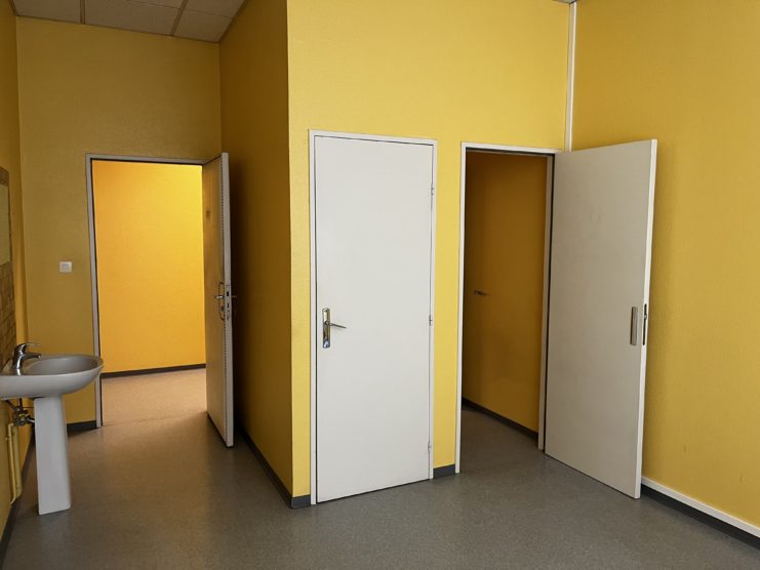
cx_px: 380
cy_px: 285
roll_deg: +0.1
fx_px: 571
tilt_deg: -4.6
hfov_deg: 67.3
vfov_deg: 53.1
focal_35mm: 26
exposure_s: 1/98
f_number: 1.6
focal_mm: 5.1
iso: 125
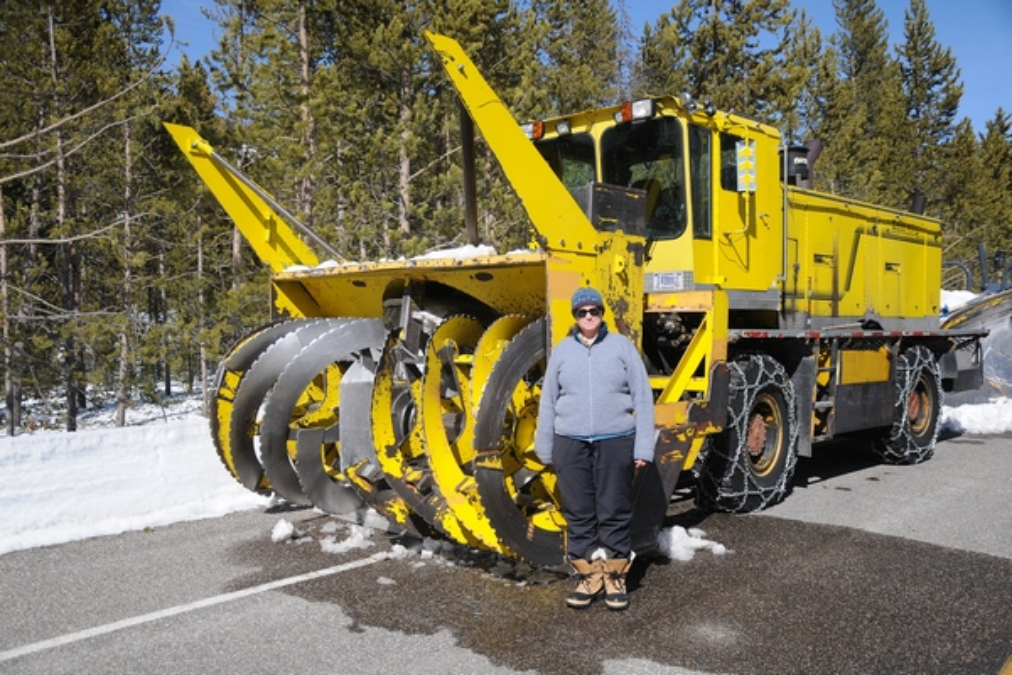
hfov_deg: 57.2
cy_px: 338
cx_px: 506
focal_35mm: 33
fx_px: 928
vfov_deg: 40.0
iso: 250
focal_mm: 22
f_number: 4
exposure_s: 1/2000
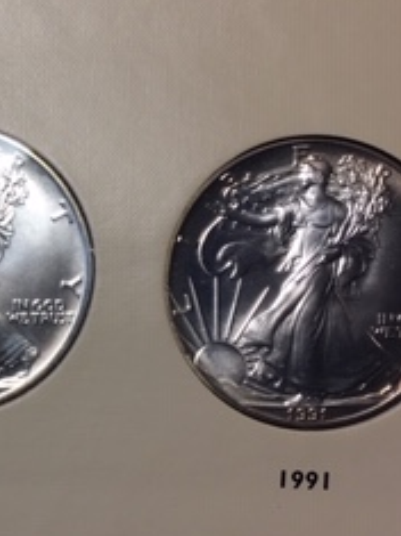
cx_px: -77
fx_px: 1221
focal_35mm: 79
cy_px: 276
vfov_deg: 24.7
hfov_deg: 17.8
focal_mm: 4.15
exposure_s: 1/120
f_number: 2.2
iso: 32
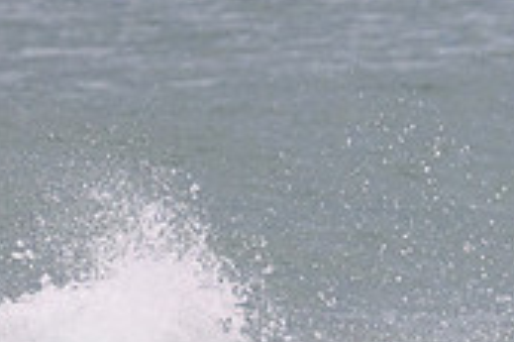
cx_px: 922
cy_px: 433
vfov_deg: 0.5
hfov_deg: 0.8
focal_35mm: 2652
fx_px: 37828
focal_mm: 630
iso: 1400
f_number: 11
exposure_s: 1/2000
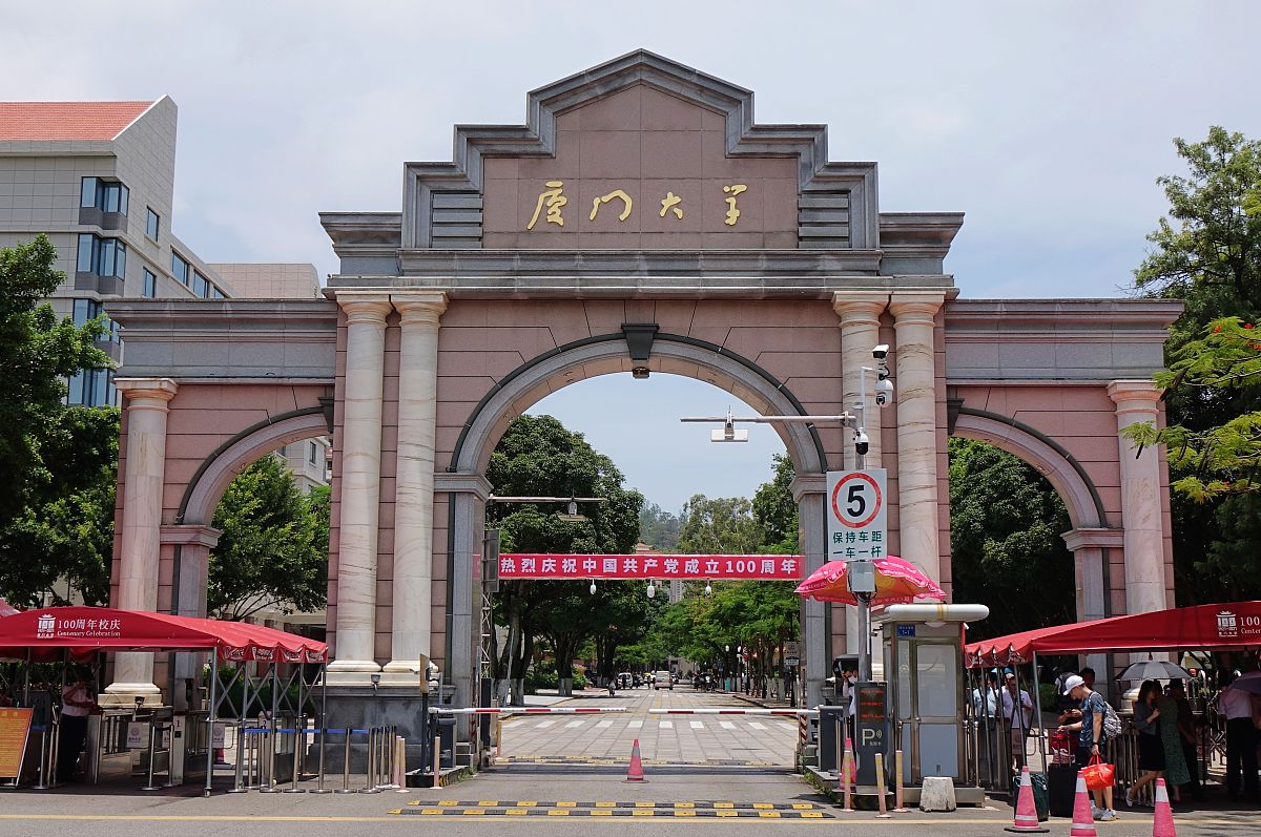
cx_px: 630
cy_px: 418
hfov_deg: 53.2
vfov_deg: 36.8
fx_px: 1259
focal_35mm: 36
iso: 100
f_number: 5
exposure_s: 1/800
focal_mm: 13.1
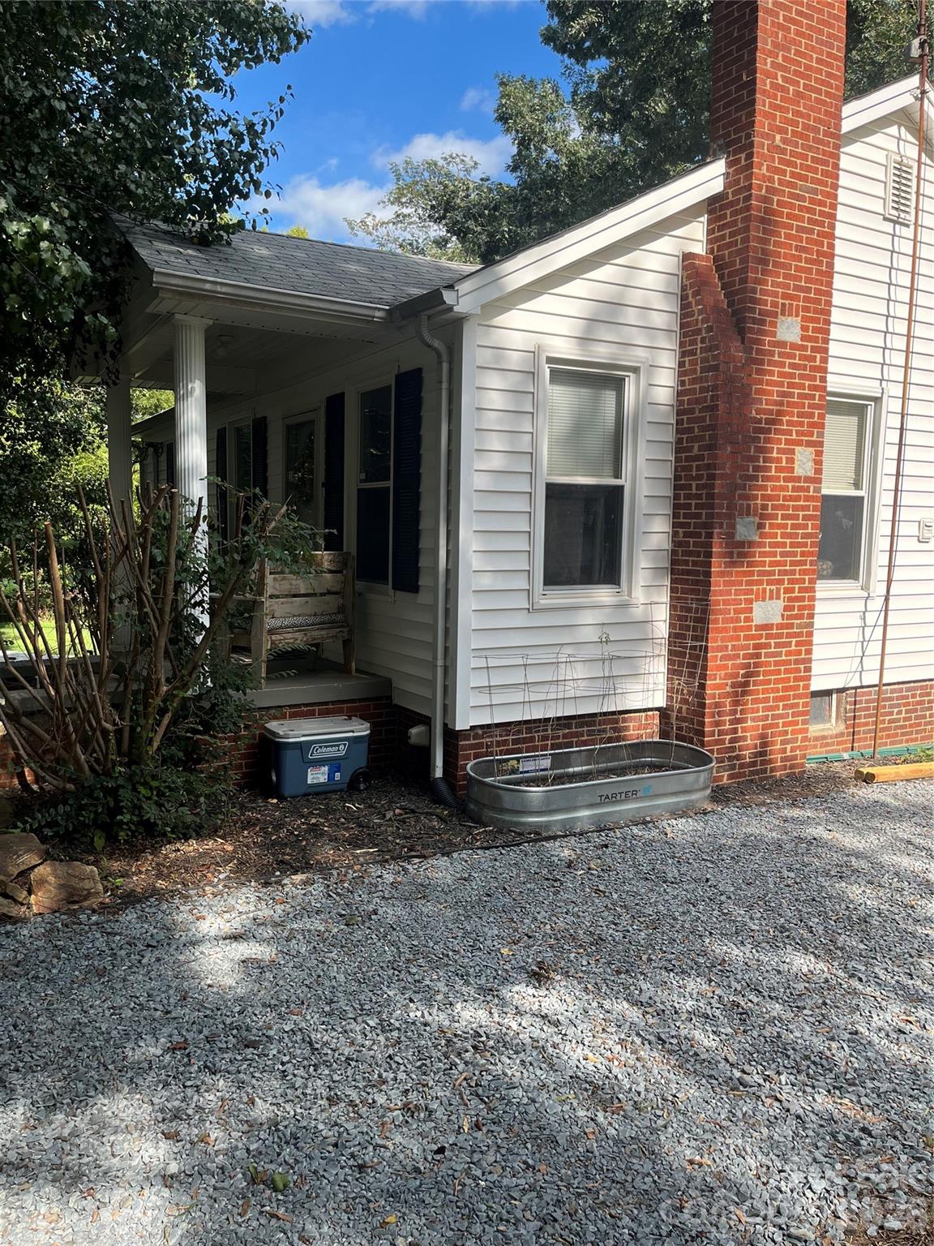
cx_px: 467
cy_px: 623
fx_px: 935
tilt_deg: -6.4
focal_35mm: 26
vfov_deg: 67.3
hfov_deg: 53.1
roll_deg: -0.3
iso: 50
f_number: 1.6
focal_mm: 5.1
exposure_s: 1/1389
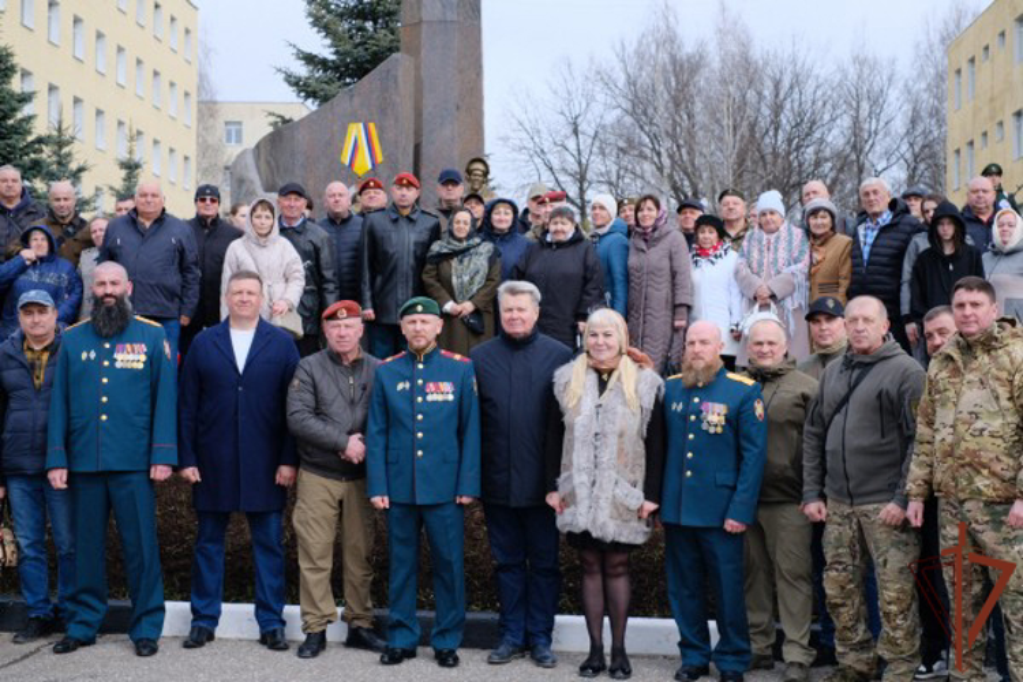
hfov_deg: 37.5
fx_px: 1506
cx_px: 512
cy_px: 341
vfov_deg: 25.5
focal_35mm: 53
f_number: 7.1
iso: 500
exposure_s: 1/500
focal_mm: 35
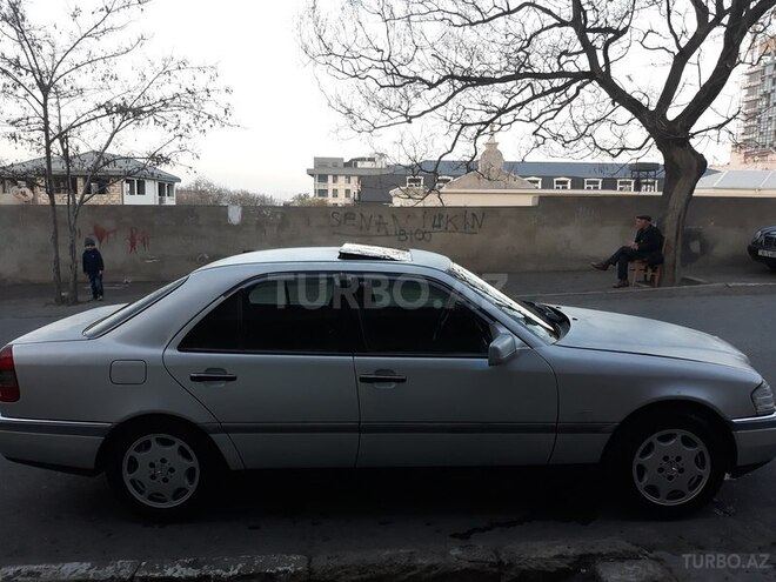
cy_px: 291
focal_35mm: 27
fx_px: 605
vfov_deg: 51.4
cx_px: 388
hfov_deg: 65.3
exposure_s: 1/100
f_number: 1.7
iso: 50
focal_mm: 3.71
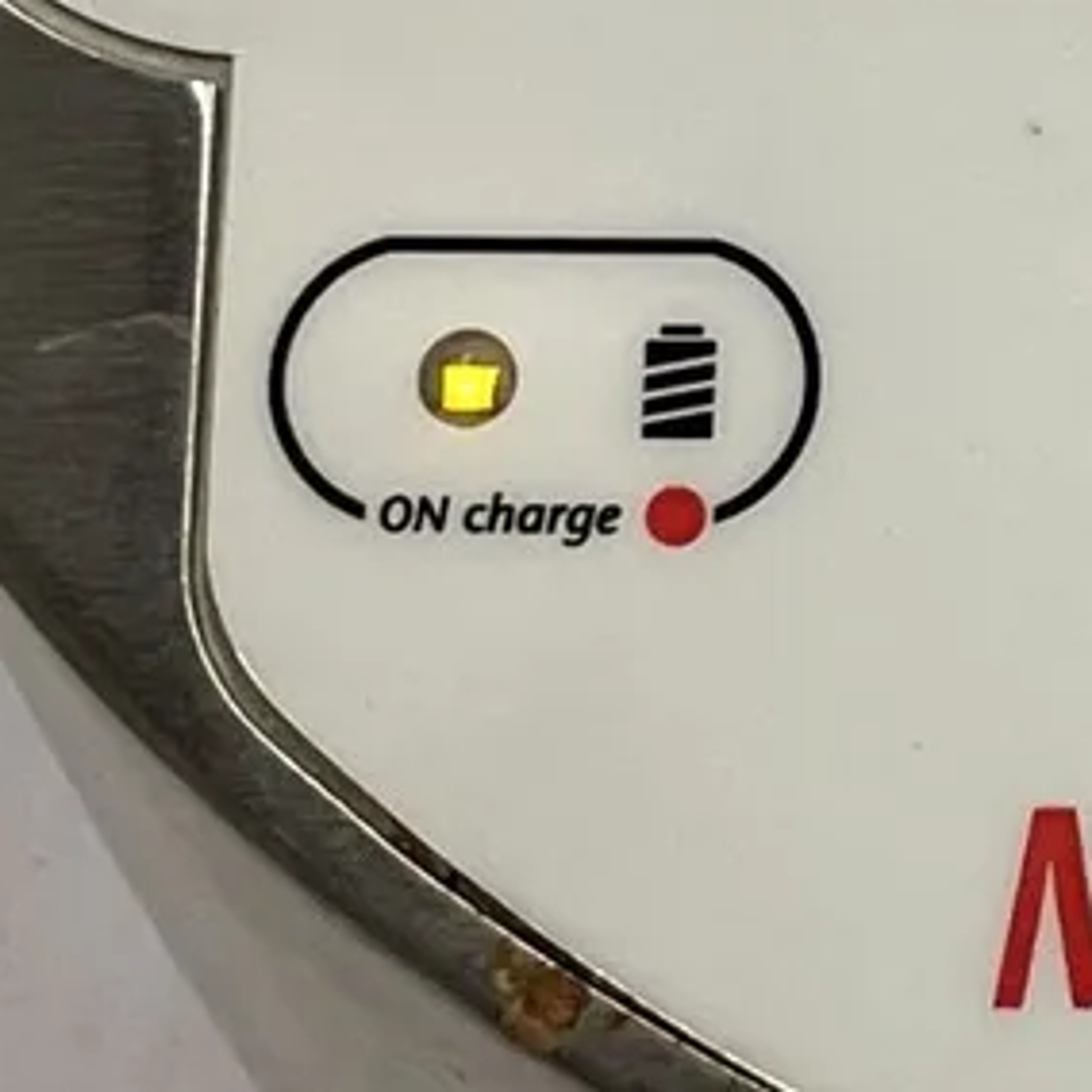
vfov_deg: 10.6
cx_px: 1873
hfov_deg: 10.3
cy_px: -292
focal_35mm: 162
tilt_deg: -53.9
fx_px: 5782
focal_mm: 4.2
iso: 125
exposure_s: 1/62
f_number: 1.6
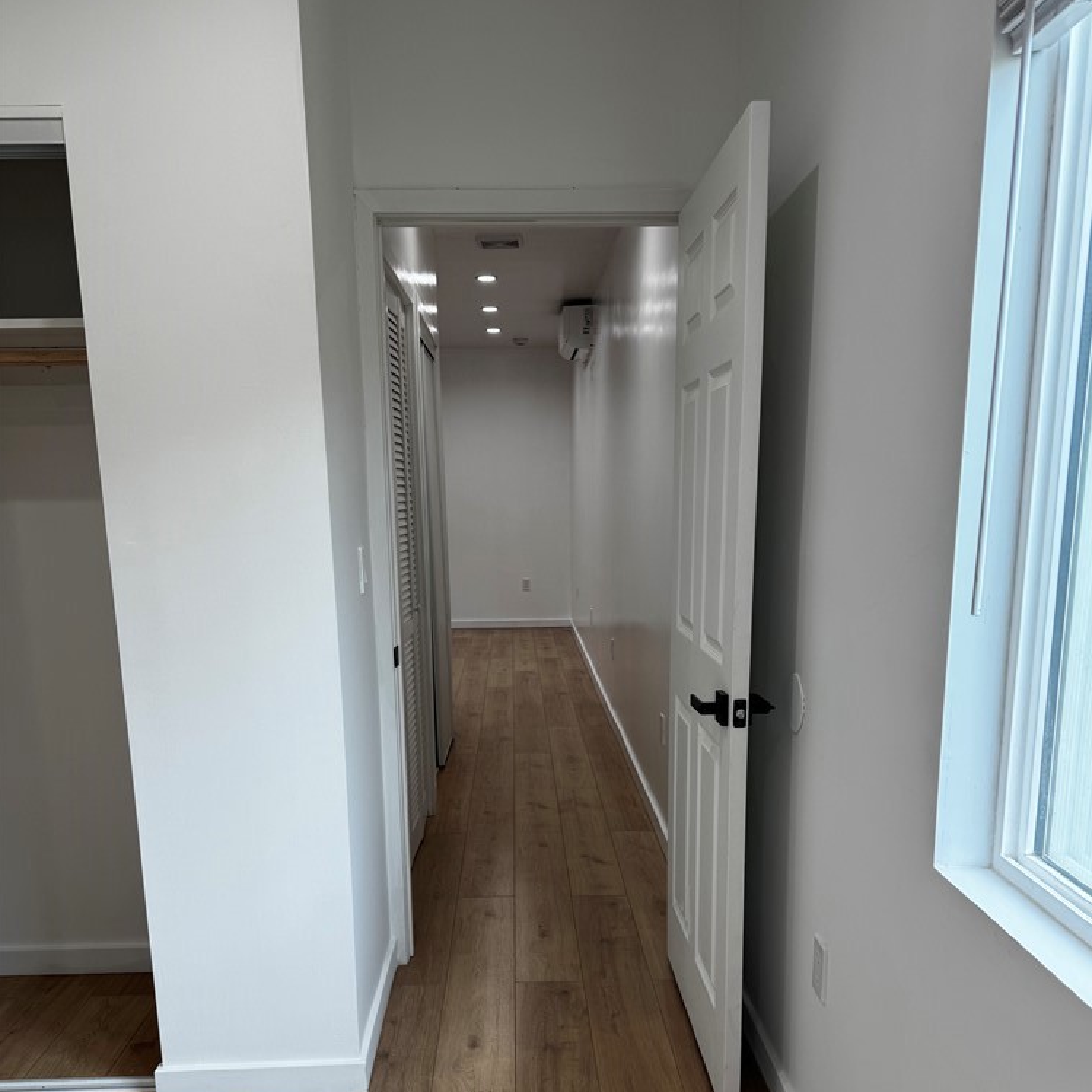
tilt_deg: -11.8
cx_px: 555
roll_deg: +0.9
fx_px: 1035
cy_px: 707
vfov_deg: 54.7
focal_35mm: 29
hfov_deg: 55.6
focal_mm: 6.76
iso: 64
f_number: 1.78
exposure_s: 1/120
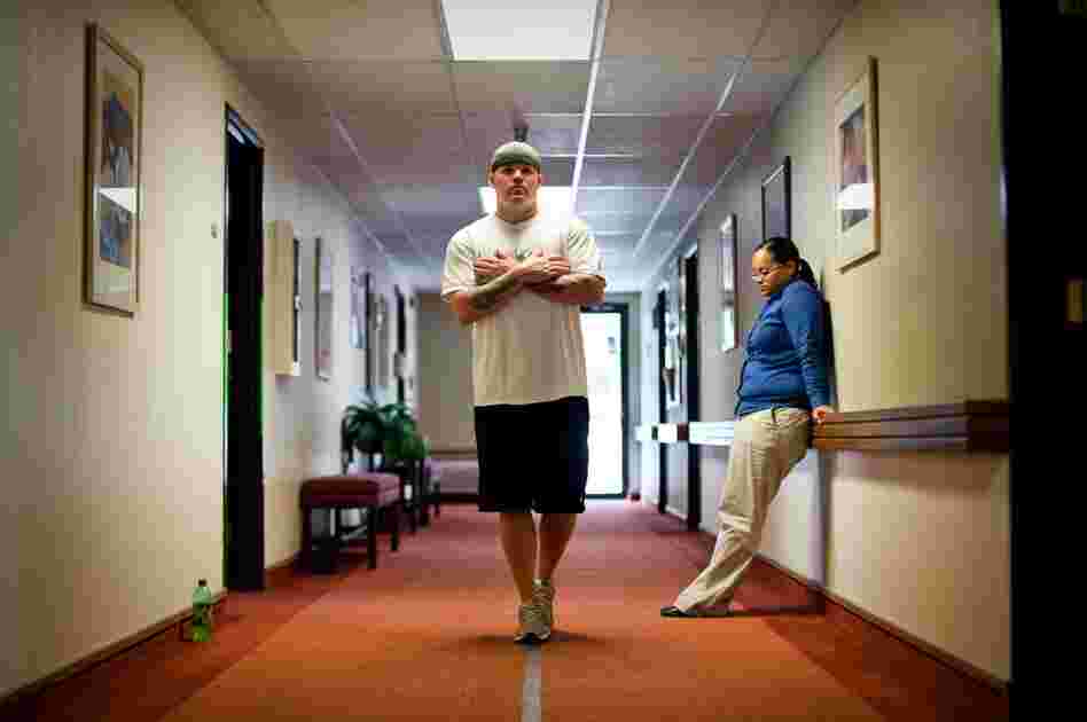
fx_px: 1508
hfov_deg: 39.6
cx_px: 544
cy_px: 361
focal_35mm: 50
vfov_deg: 26.9
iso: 400
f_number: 2
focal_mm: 50
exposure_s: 1/200
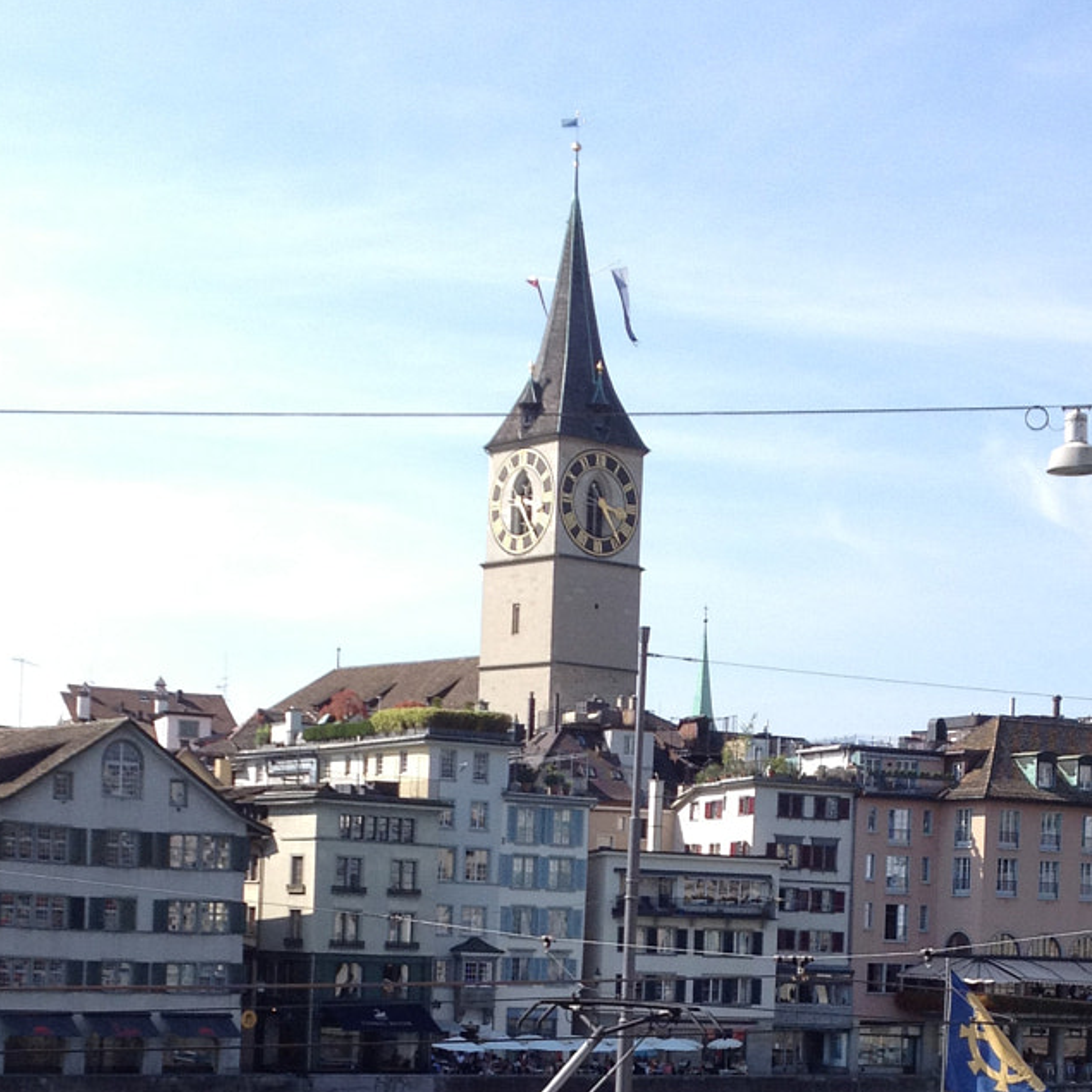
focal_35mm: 78
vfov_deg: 21.8
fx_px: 2784
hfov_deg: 22.2
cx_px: 610
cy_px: 925
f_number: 2.4
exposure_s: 1/1082
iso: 64
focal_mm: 4.28
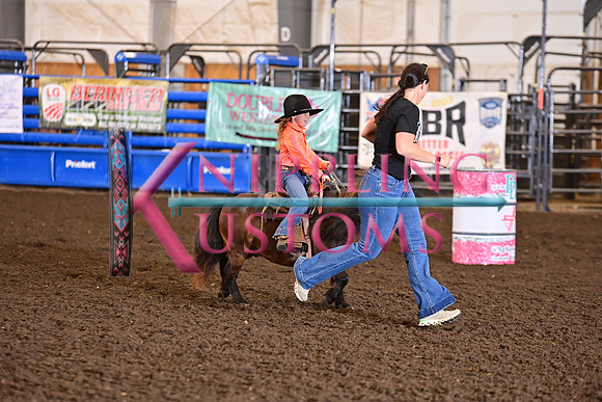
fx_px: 2927
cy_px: 201
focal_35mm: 175
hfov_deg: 11.7
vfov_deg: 7.9
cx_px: 301
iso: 1600
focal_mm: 175
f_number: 3.5
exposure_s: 1/250
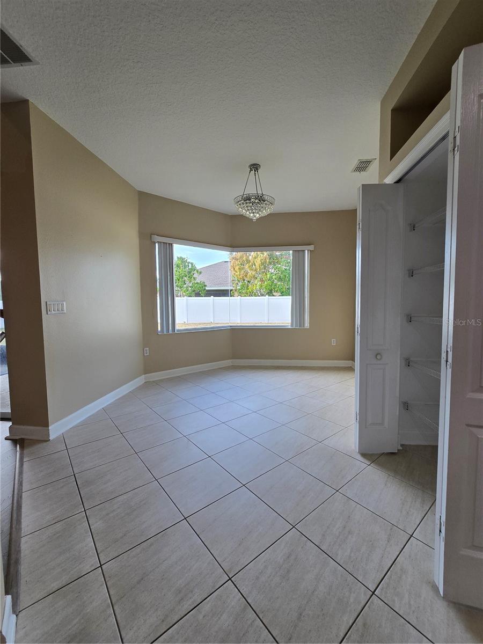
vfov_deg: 106.2
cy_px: 322
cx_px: 242
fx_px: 242
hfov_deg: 89.9
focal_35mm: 13
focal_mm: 2.2
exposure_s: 1/120
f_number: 2.2
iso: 50
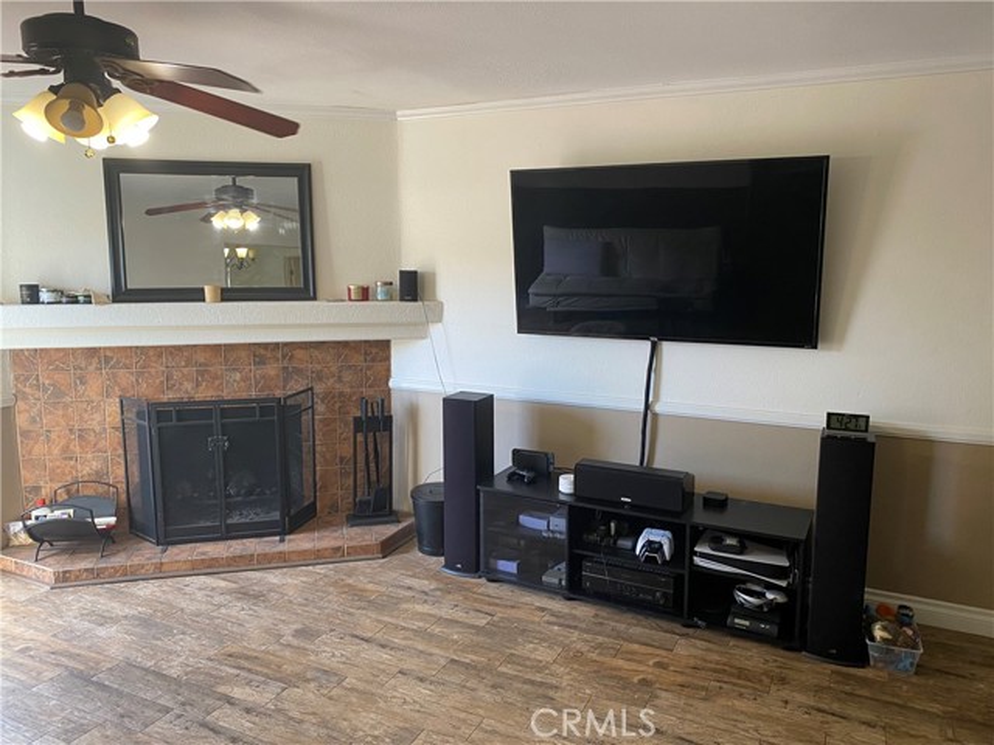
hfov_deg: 67.3
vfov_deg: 53.1
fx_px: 747
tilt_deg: -7.7
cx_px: 497
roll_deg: -0.1
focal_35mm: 26
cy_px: 372
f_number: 1.8
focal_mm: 4.25
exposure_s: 1/63
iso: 125
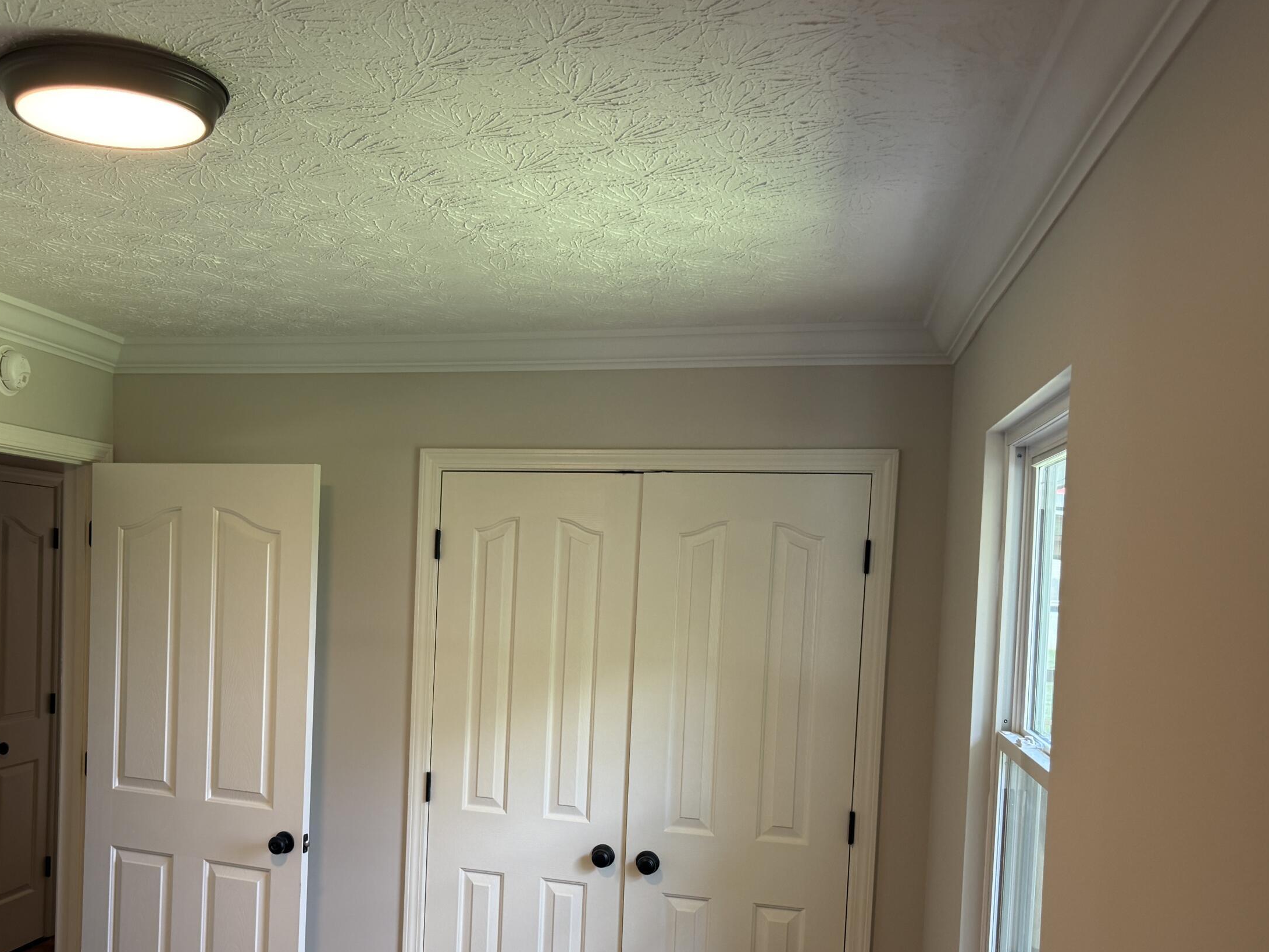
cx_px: 418
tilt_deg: -2.5
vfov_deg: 42.4
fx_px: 1210
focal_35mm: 33
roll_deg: -2.3
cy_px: 632
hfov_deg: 54.2
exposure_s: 1/120
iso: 125
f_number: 1.78
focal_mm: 6.76
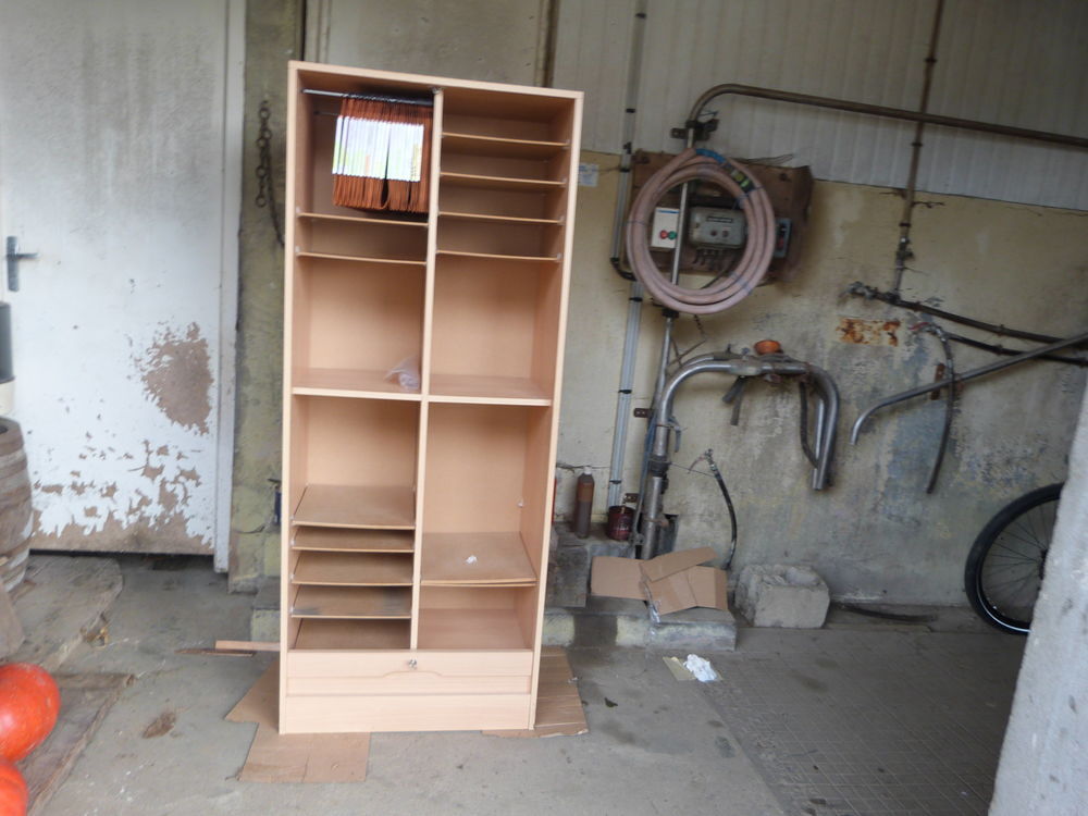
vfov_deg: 54.9
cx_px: 544
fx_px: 786
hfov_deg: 69.4
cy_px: 408
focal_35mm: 25
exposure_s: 1/20
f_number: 2.8
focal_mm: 4.5
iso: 100
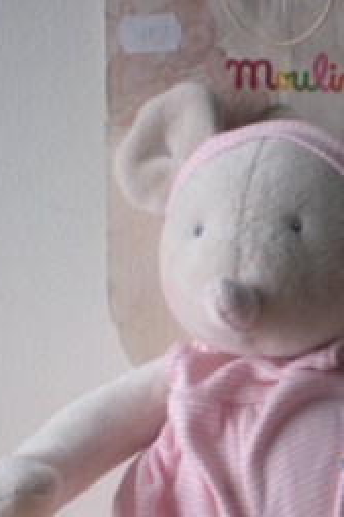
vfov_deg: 24.2
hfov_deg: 16.5
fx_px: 1162
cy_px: 493
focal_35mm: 81
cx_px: 334
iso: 120
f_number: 3.1
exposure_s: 1/57.4
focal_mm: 6.3
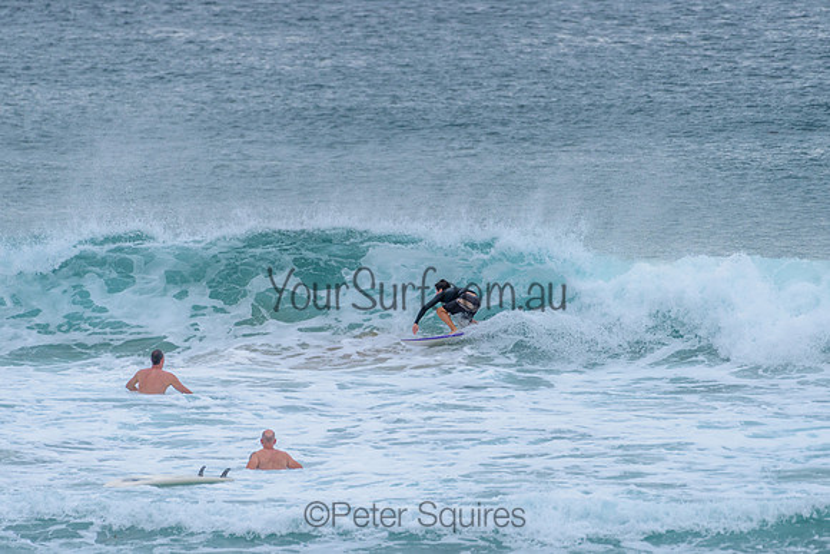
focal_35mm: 613
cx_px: 404
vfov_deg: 2.2
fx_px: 14139
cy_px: 270
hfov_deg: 3.4
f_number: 5.6
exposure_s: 1/2000
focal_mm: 500
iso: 500
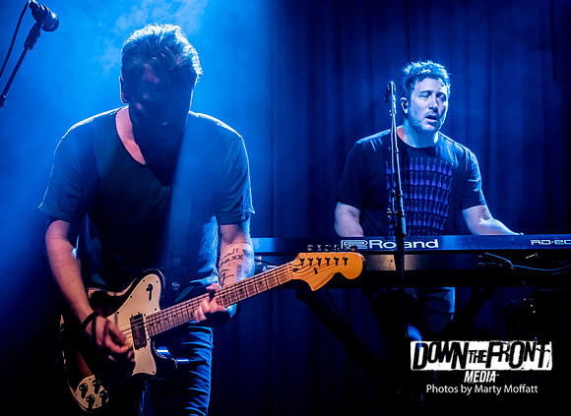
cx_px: 269
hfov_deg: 28.4
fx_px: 1126
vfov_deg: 20.9
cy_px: 213
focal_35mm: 69
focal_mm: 32
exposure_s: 1/200
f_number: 4
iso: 1600
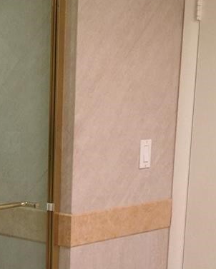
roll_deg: +0.3
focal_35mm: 90
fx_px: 719
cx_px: -19
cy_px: 292
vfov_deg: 20.3
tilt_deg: -14.8
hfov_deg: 16.6
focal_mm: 4.15
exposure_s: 1/15
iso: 50
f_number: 2.2
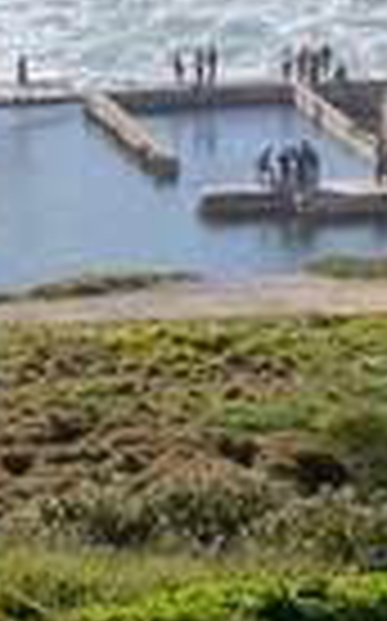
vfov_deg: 7.6
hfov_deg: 4.7
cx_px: 81
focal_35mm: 278
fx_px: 4701
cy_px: 223
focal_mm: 31
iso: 400
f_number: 8
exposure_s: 1/480
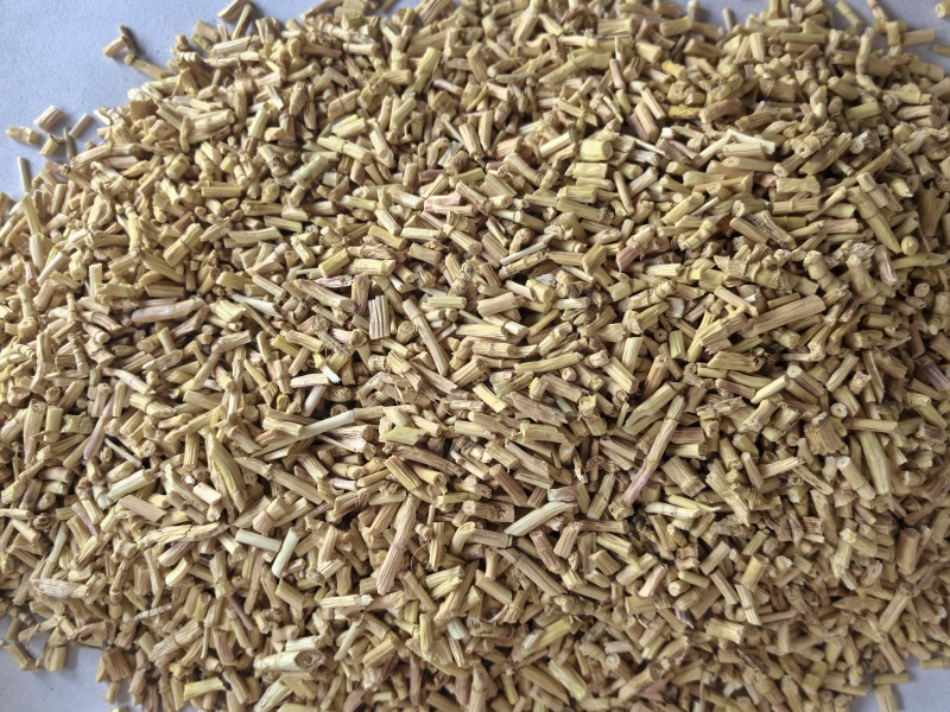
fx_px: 741
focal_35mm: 27
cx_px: 475
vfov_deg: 51.4
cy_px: 356
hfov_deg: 65.3
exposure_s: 1/100
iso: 100
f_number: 2
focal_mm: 5.75
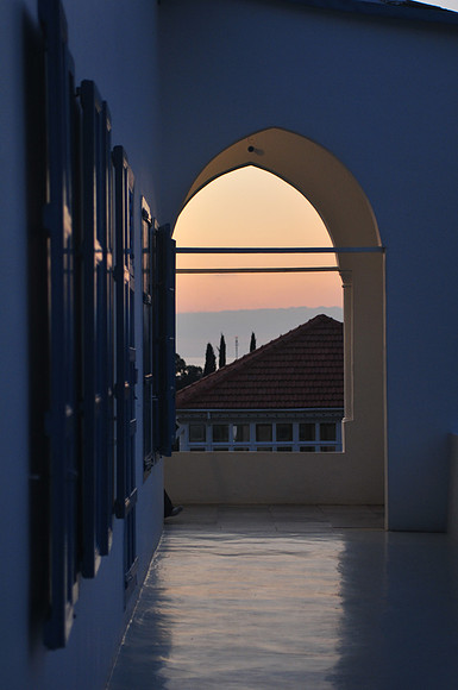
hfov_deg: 17.4
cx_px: 229
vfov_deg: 26.0
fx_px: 1493
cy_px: 345
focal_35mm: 78
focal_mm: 52
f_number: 2.8
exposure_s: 1/125
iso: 400
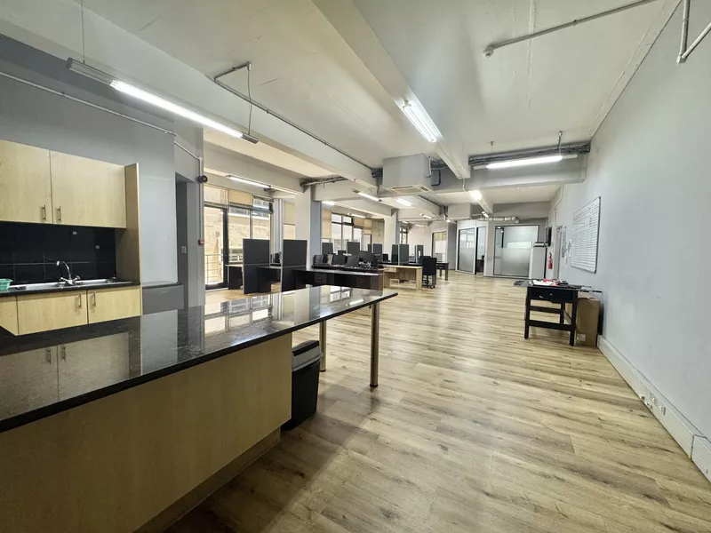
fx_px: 288
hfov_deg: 102.1
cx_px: 356
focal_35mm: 14
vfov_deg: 85.7
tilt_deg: -3.5
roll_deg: -1.2
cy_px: 266
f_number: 2.2
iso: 200
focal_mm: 2.22
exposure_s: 1/50
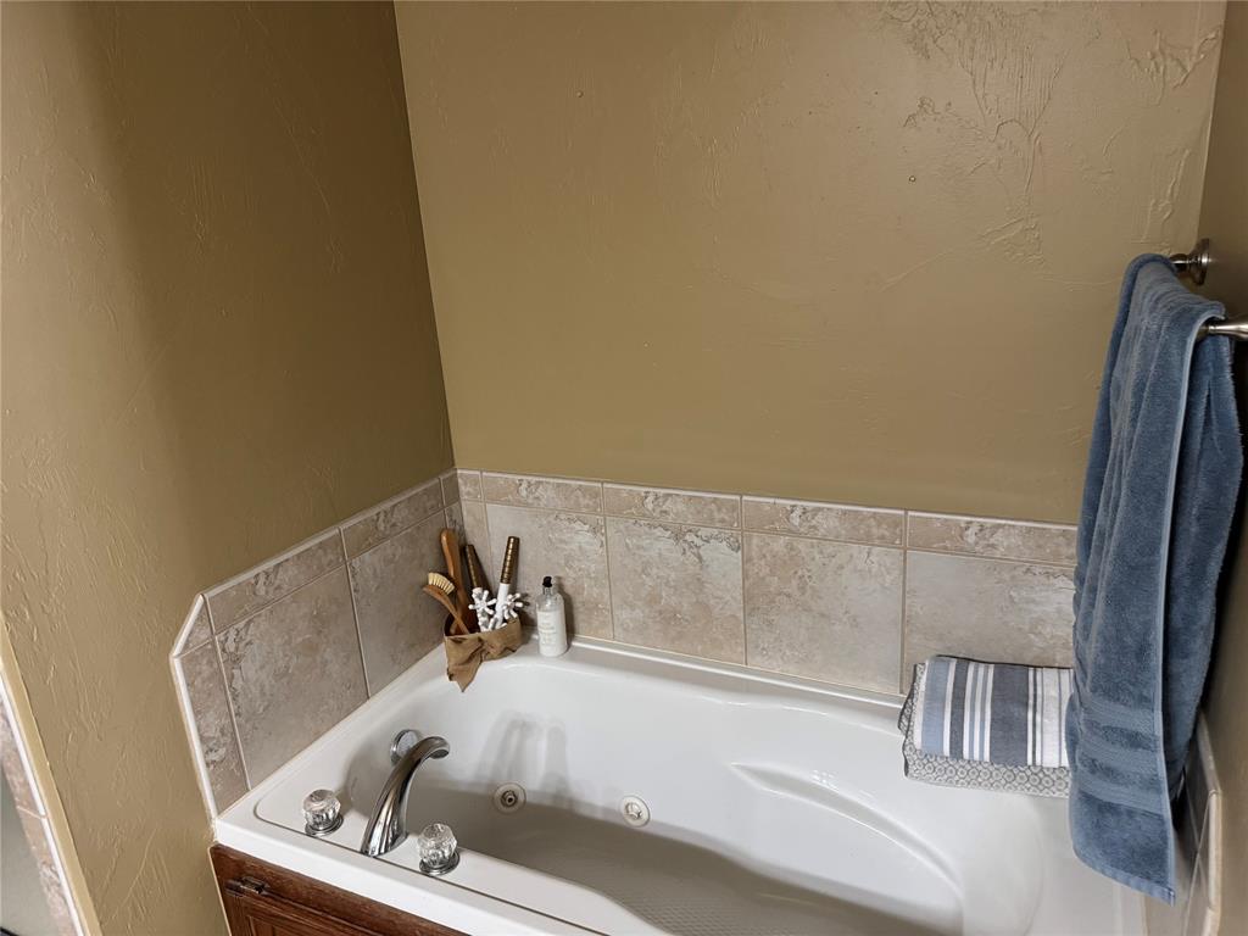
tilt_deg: -17.4
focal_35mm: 24
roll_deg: +3.6
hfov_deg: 71.6
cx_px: 624
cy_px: 468
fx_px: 865
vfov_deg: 56.8
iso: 400
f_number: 1.78
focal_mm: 6.76
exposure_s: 1/60
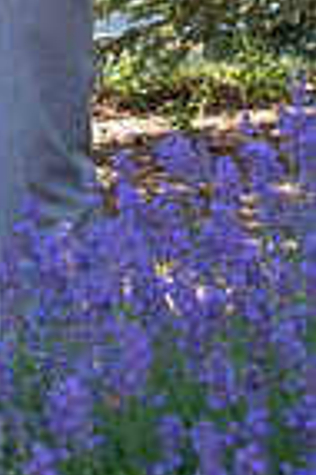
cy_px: -159
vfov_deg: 9.3
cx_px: -180
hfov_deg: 6.2
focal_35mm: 217
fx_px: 2864
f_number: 6.3
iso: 400
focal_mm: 46
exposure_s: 1/160
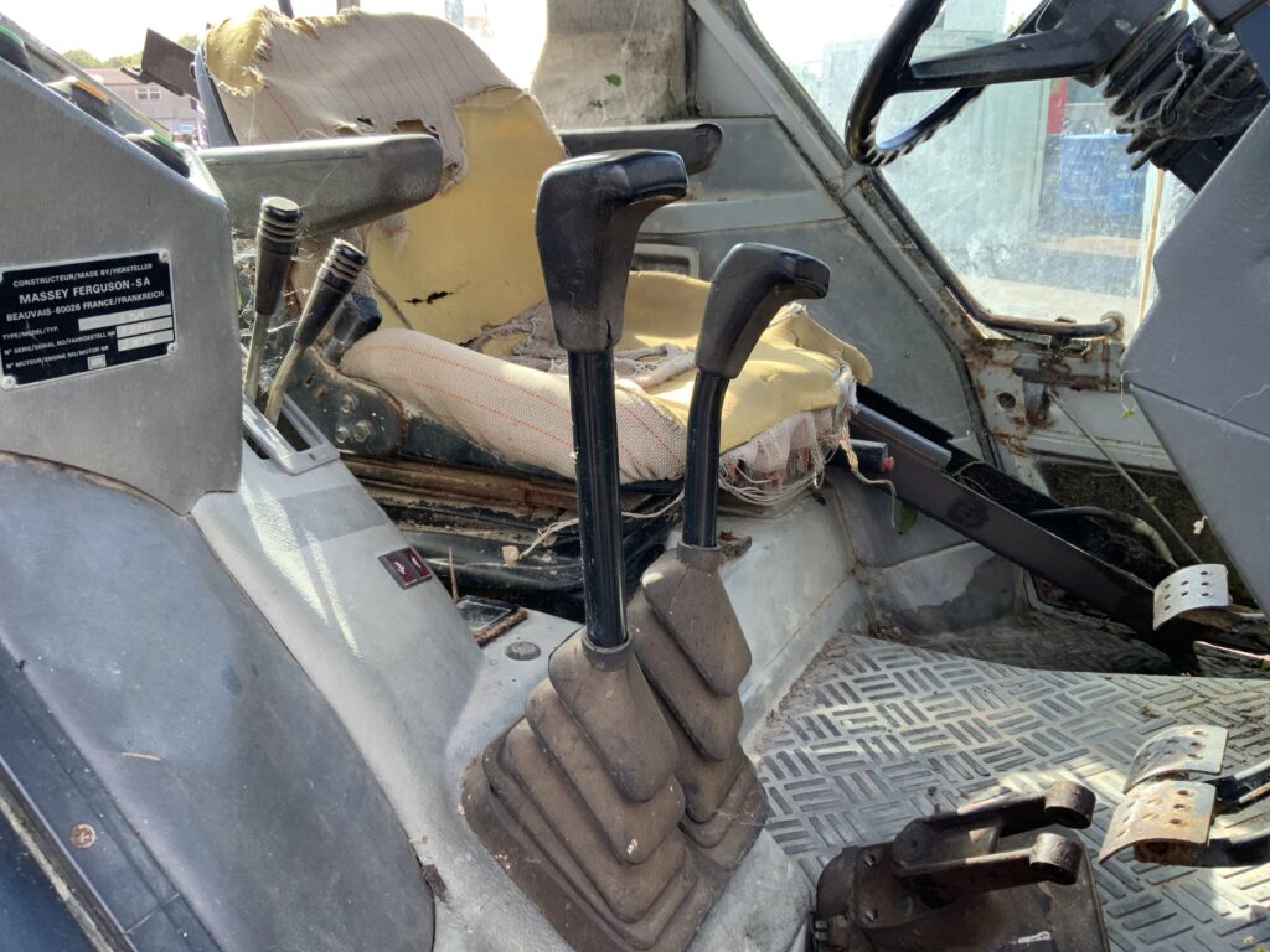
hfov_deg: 61.7
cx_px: 635
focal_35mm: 29
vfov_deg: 48.2
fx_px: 1064
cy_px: 476
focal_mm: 3
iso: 20
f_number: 1.8
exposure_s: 1/122
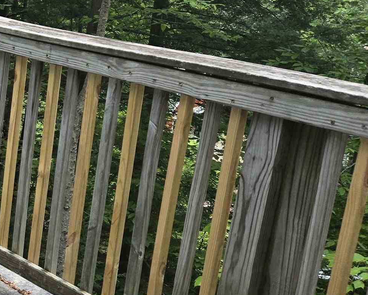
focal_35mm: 71
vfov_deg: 21.5
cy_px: 178
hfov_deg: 22.0
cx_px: -192
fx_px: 773
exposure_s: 1/508
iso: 100
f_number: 1.8
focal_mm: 5.4
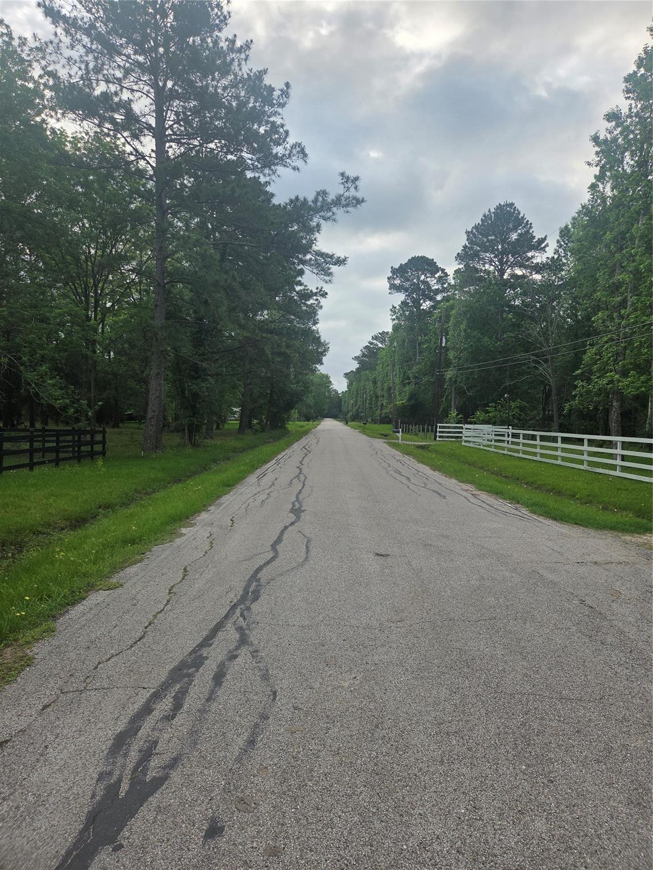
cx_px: 326
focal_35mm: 23
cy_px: 435
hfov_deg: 58.9
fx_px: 578
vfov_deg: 73.9
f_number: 1.8
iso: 80
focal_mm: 5.4
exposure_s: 1/2767
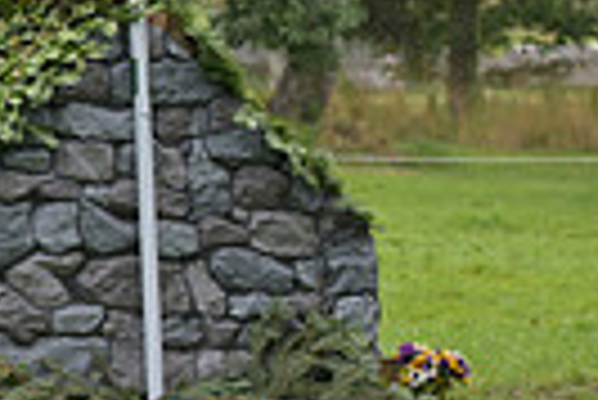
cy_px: -142
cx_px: -647
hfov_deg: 5.6
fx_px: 5953
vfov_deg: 3.8
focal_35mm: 358
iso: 800
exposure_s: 1/1250
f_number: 4
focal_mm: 82
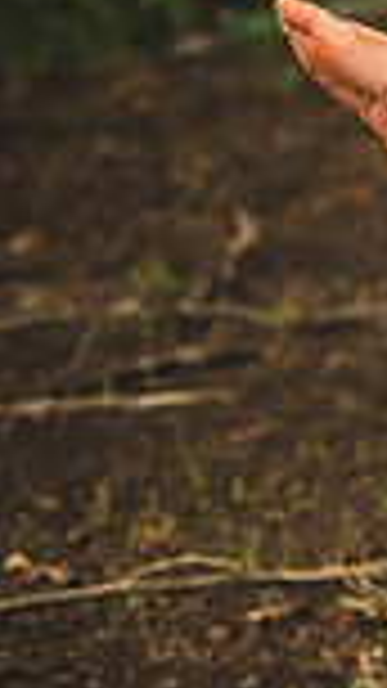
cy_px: 88
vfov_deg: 11.2
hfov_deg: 5.8
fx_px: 3486
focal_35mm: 191
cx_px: 1300
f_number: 2.8
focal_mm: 48
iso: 250
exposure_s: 1/125
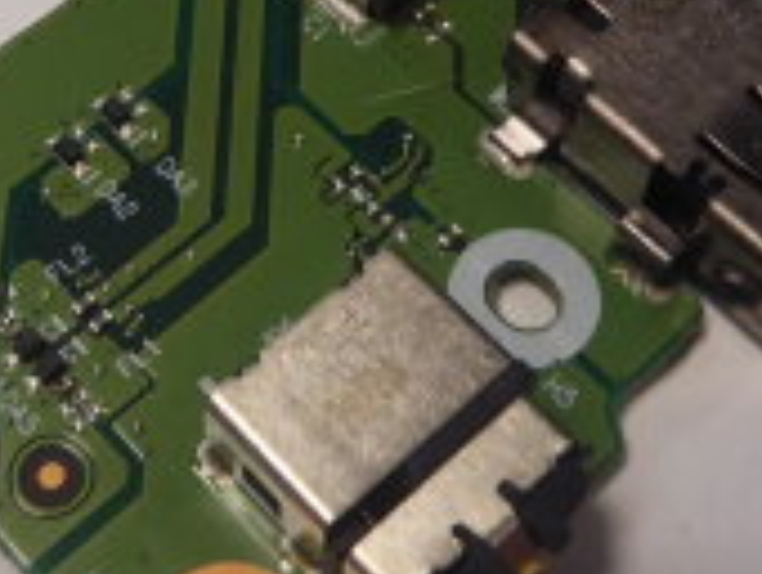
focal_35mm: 88
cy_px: 49
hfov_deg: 22.1
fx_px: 1940
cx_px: 215
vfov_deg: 16.6
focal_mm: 4.3
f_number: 3.3
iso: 200
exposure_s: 1/60
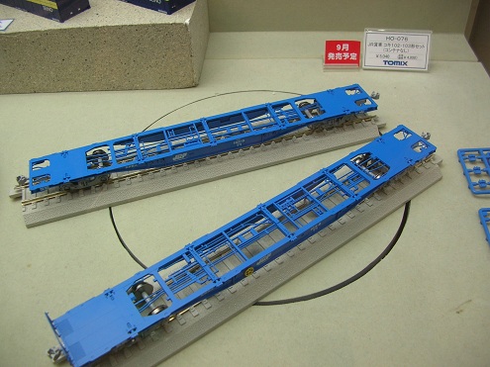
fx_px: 495
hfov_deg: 52.6
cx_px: 245
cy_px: 184
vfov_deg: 40.7
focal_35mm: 35
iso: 50
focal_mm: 5.8
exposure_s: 1/22.4
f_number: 2.8
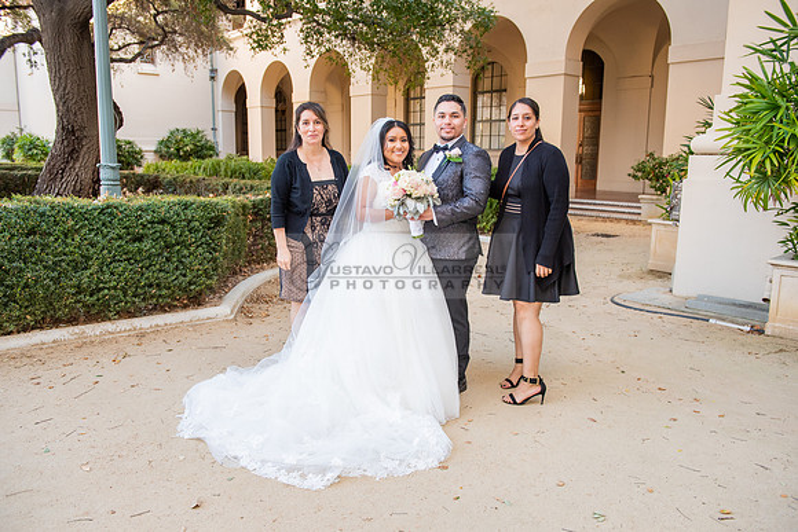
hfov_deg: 63.6
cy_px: 266
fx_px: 643
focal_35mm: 29
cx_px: 399
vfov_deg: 45.0
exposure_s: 1/200
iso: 640
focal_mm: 29
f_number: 4.5
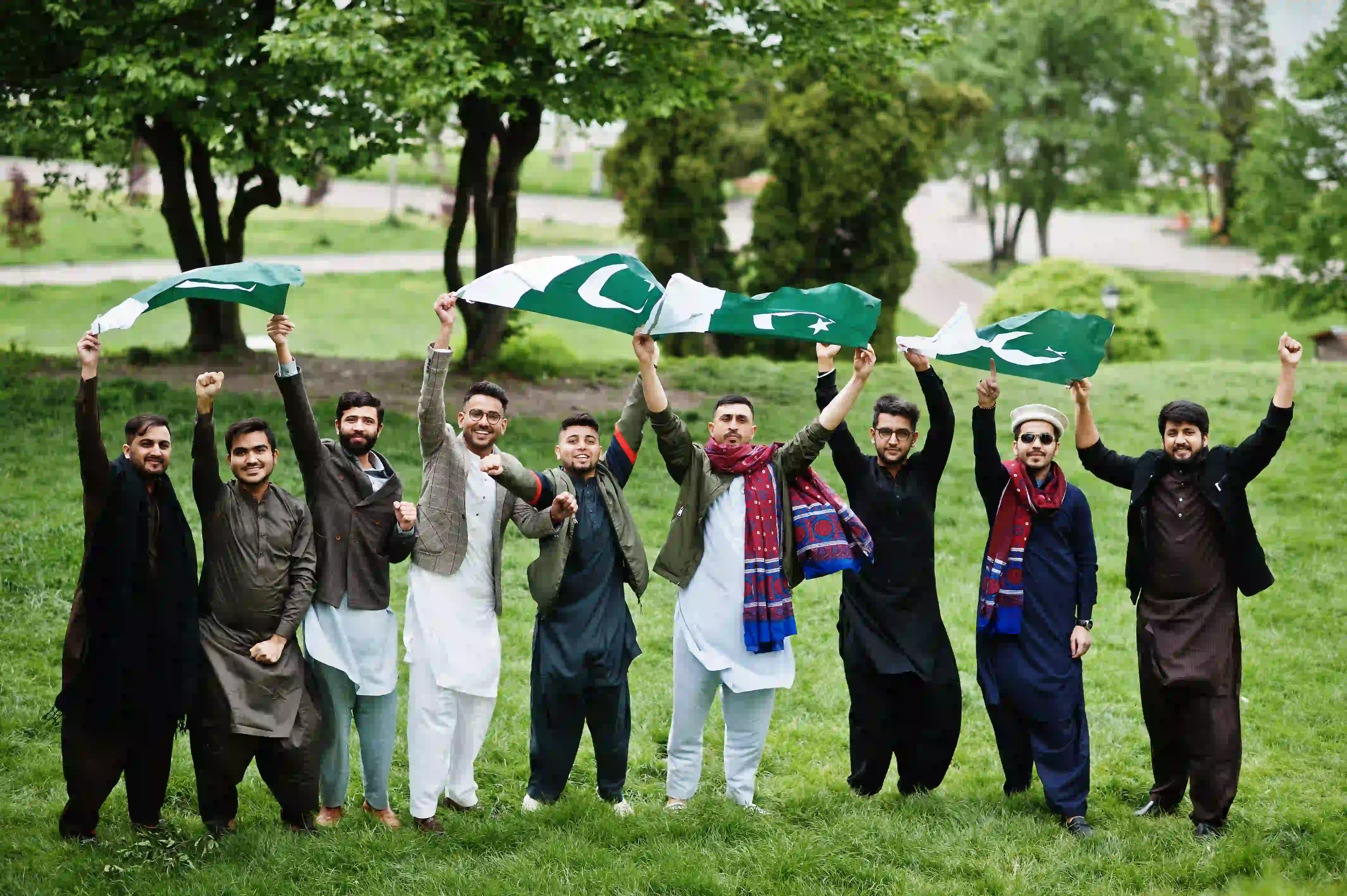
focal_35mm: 85
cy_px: 448
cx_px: 674
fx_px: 3178
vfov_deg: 16.1
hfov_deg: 23.9
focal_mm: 85
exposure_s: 1/1000
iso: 200
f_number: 2.2
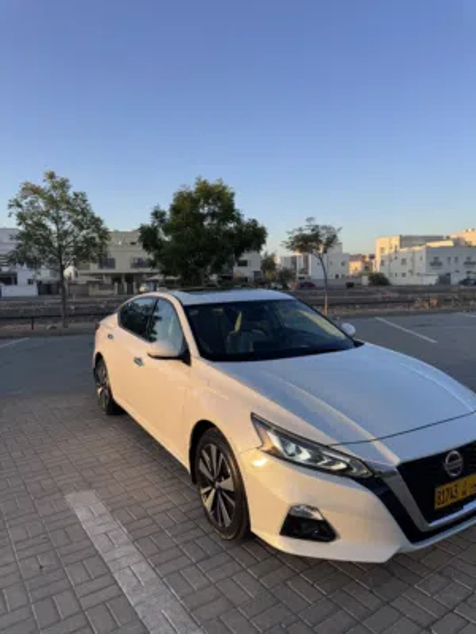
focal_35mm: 24
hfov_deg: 56.8
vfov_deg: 71.6
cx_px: 238
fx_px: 440
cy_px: 317
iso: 80
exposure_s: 1/1339
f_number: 1.78
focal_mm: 6.76
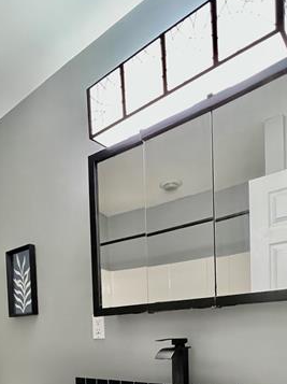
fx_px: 310
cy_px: 349
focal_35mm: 28
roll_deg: +1.3
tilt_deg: -1.7
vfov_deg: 54.8
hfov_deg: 48.9
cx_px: 98
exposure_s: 1/60
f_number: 1.8
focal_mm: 1.57
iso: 640
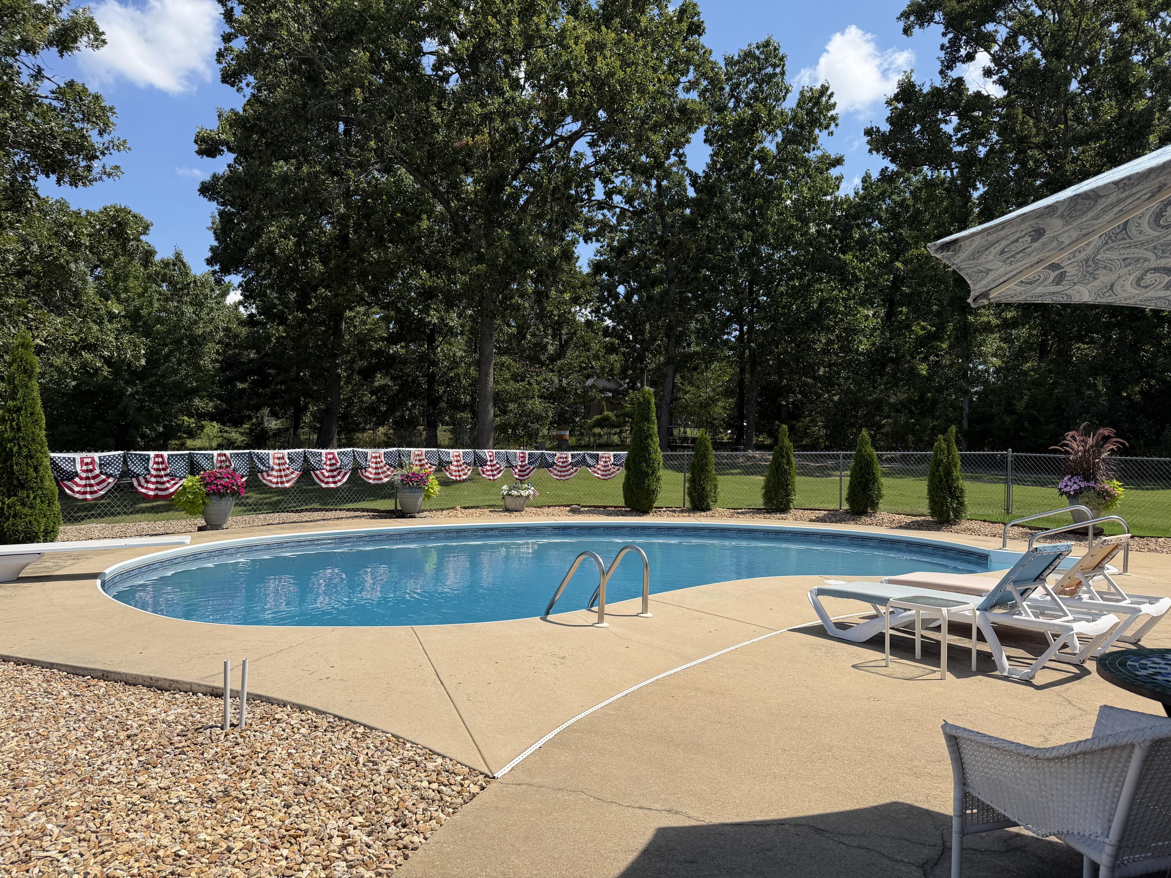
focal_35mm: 24
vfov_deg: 56.8
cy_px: 439
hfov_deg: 71.6
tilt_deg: -0.2
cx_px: 586
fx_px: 812
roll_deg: -0.9
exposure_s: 1/4405
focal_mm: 6.76
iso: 80
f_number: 1.78
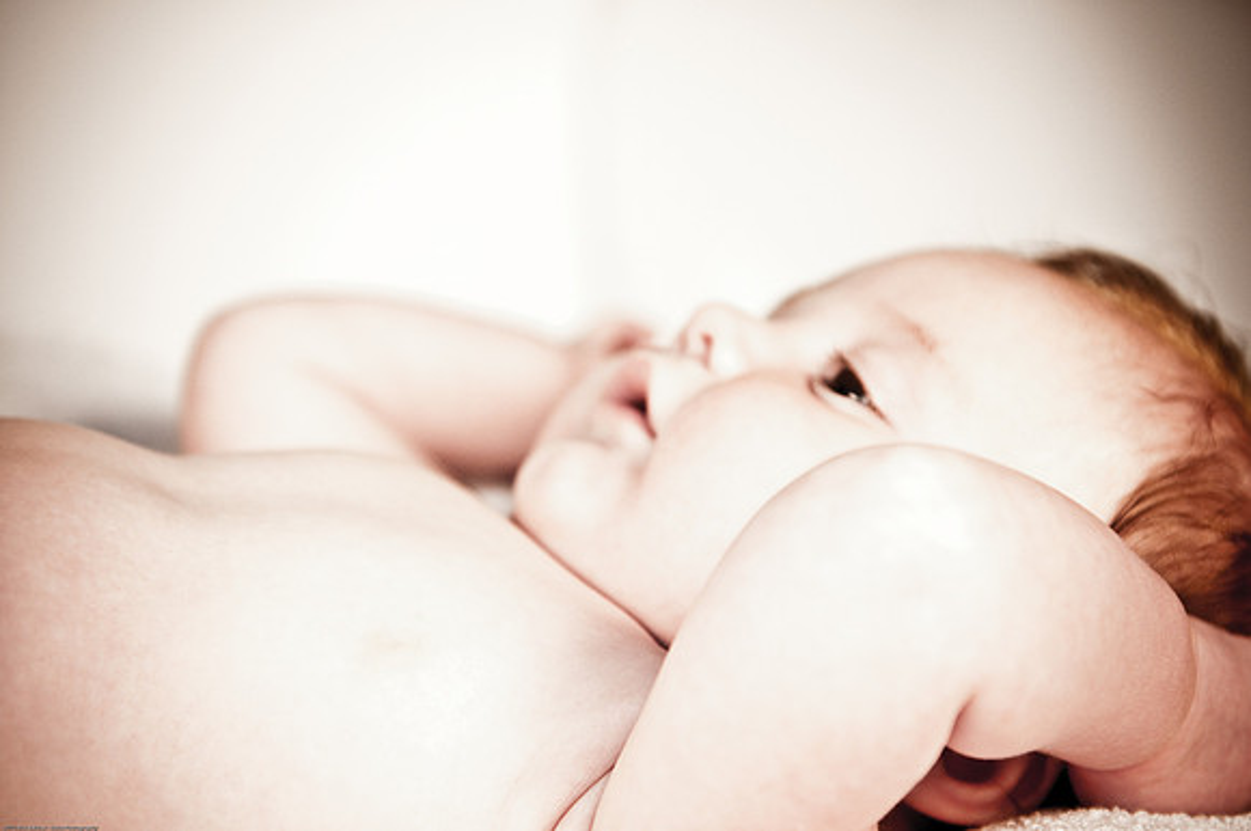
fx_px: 2498
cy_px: 416
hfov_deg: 28.1
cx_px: 626
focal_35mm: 72
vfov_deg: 18.9
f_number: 2.8
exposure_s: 1/250
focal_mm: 48
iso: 200
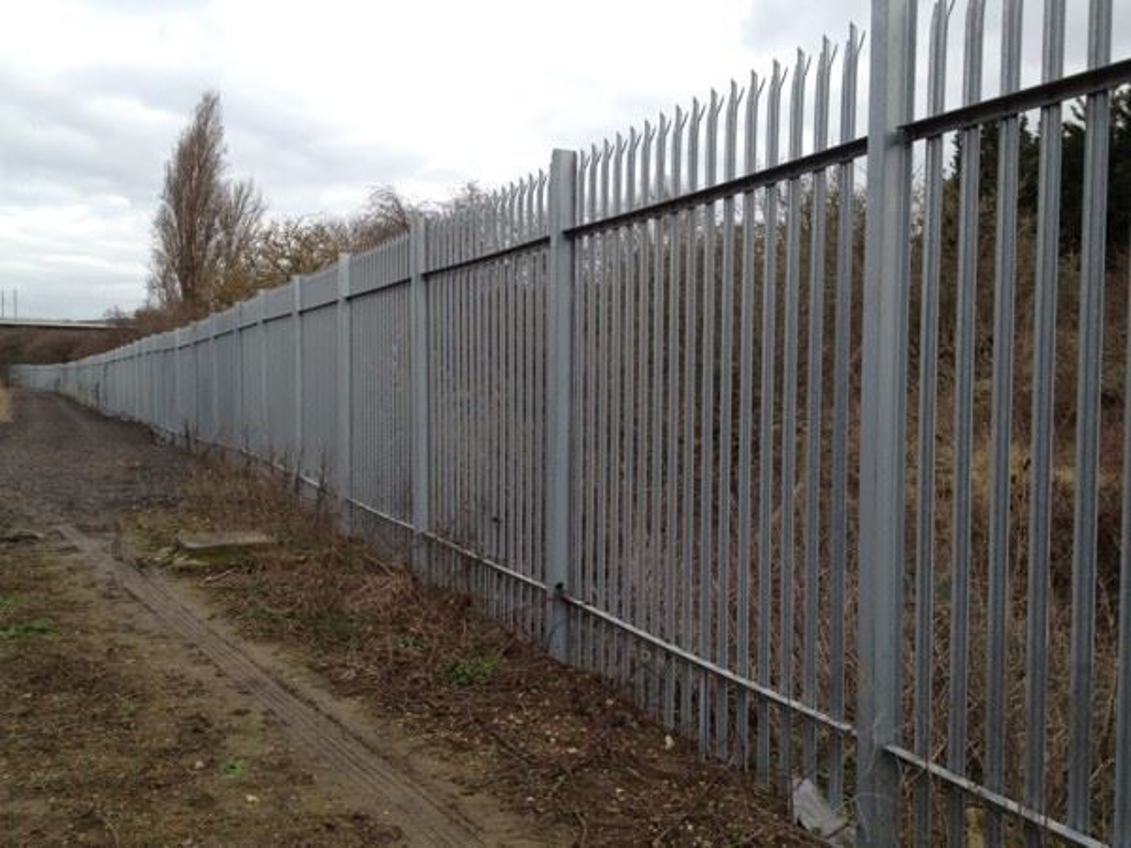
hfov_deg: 52.6
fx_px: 1144
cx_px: 566
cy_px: 424
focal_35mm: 35
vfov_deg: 40.7
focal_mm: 4.28
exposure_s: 1/391
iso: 64
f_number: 2.4
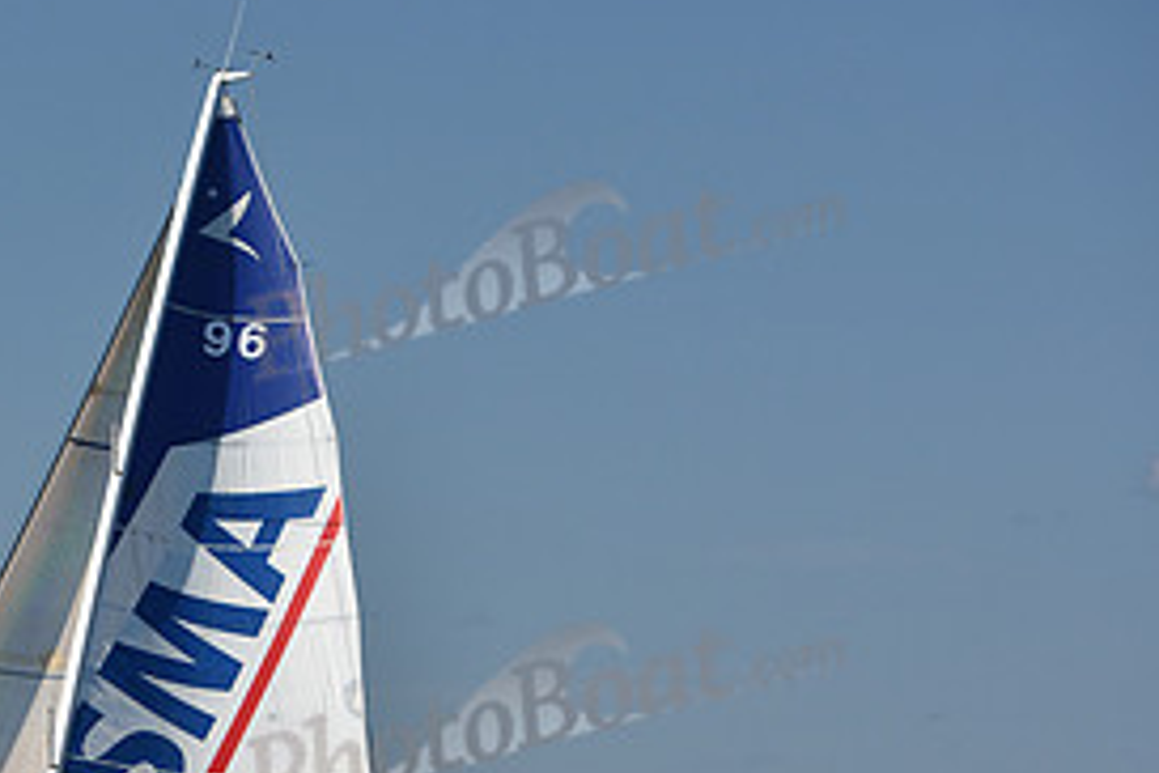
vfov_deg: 5.6
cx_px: 30
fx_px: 7919
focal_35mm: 246
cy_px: 550
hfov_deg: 8.3
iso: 250
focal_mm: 116
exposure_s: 1/1600
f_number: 4.5
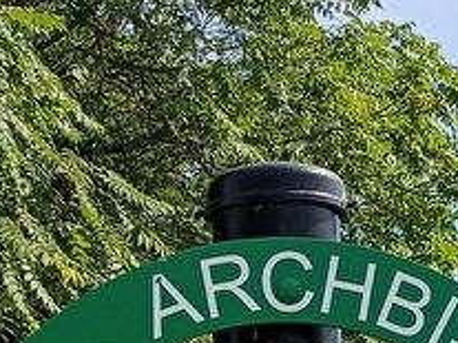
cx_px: 206
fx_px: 1481
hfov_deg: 17.6
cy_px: 505
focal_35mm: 112
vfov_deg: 12.6
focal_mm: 4.27
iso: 102
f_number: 1.8
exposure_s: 1/1225
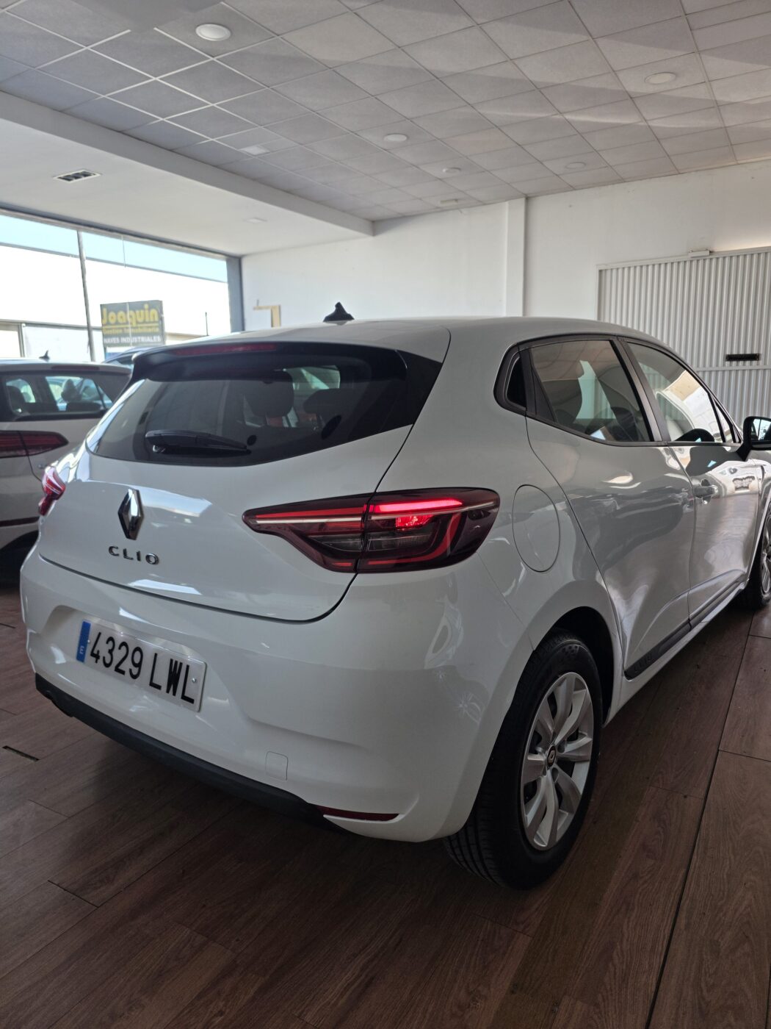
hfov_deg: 58.9
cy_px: 514
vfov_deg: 73.9
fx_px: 683
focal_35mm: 23
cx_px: 386
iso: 40
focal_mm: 6.3
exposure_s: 1/180
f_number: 1.7
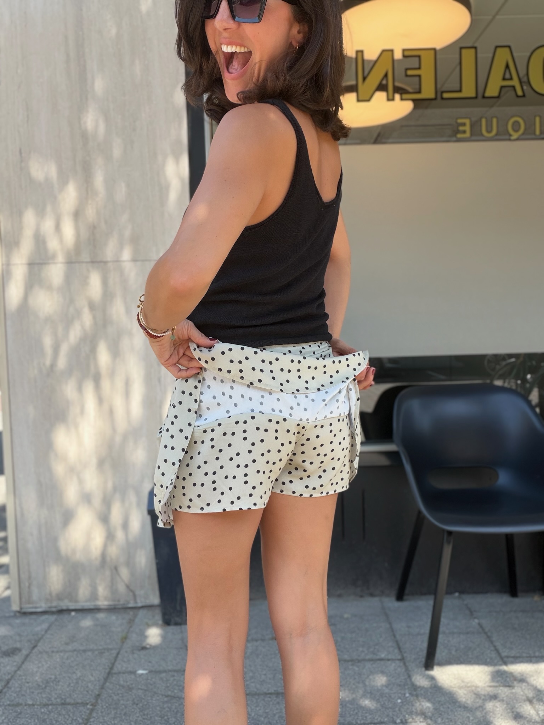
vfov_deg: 60.0
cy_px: 362
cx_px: 272
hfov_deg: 46.8
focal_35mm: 30
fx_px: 629
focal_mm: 2.71
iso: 32
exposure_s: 1/263
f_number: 1.9
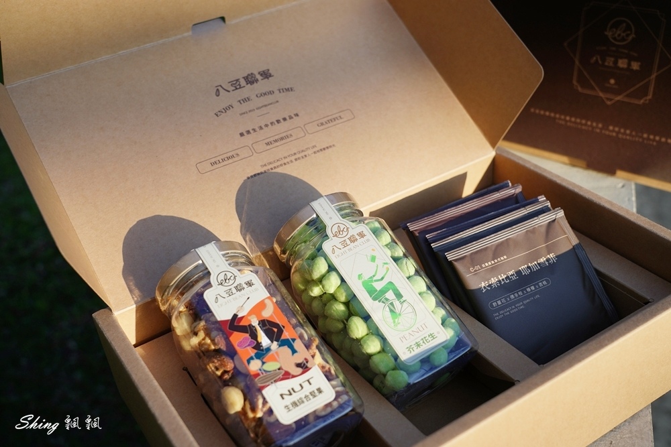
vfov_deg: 34.2
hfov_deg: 49.5
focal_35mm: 39
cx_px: 336
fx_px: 727
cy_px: 224
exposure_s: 1/400
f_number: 5.6
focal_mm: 39
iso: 100
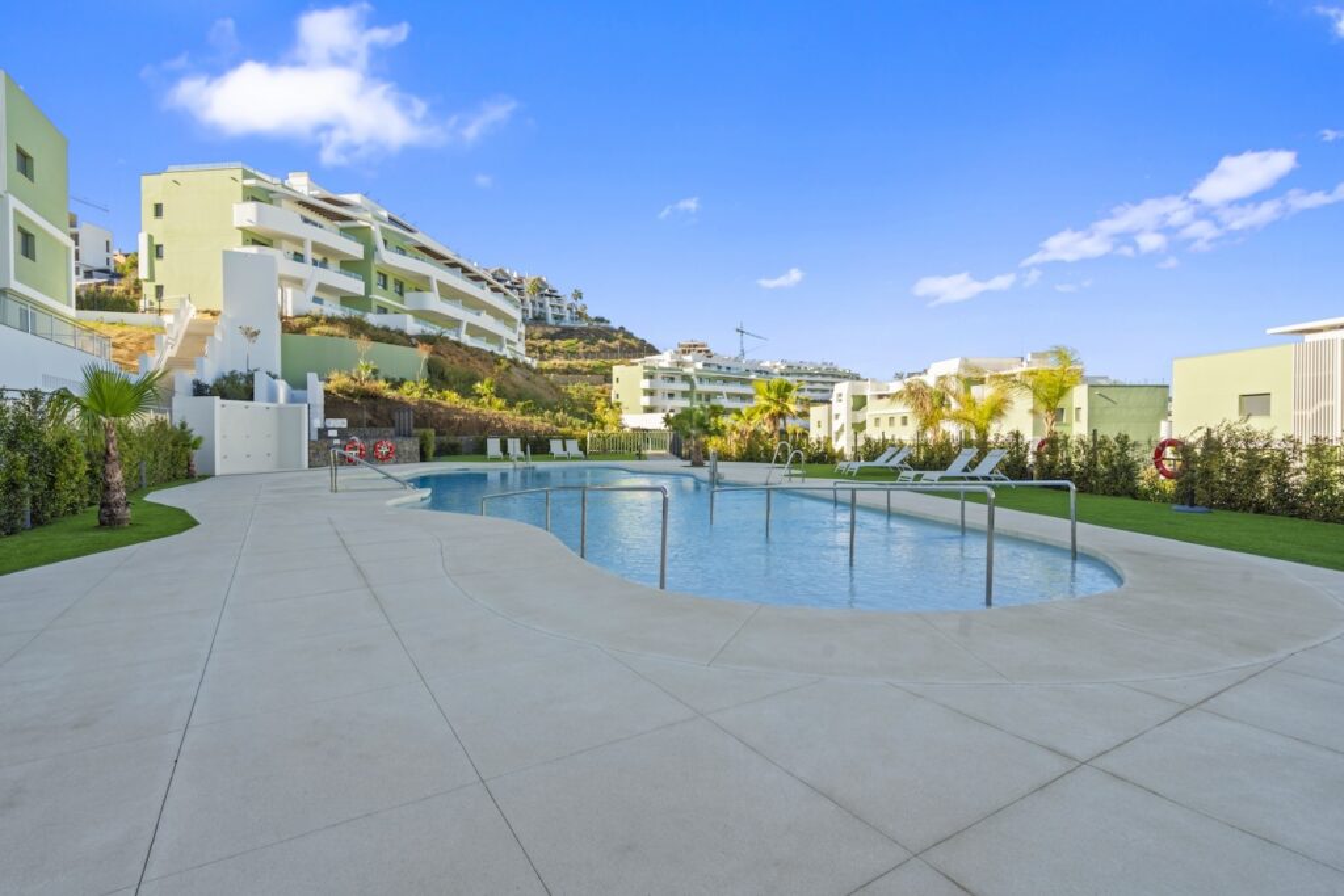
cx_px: 672
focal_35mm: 17
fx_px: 635
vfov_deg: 70.5
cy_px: 448
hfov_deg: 93.3
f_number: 8
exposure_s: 1/30
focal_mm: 17
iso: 100
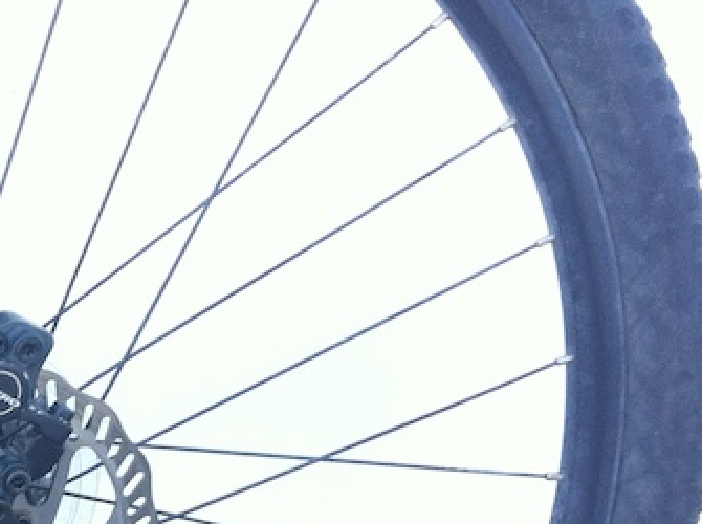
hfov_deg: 17.4
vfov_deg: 13.7
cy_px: 406
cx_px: -189
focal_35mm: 107
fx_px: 2166
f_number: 2.8
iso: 100
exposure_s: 1/60
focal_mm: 3.85
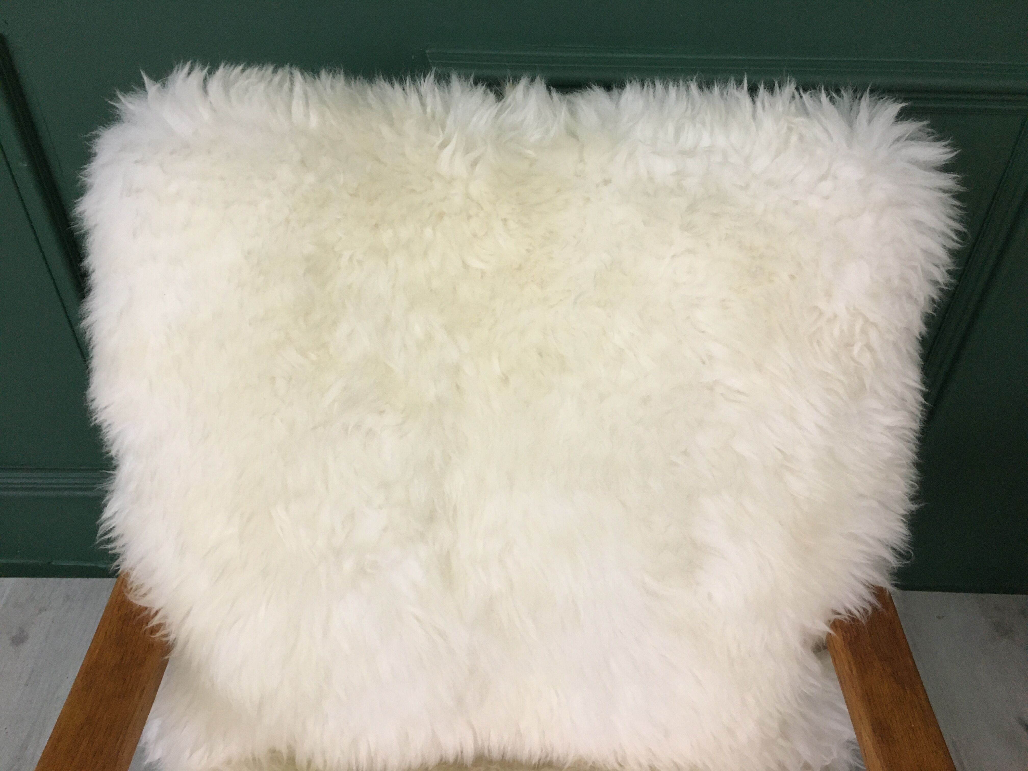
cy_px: 386
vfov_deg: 48.2
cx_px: 514
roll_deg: -2.5
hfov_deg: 61.7
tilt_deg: -38.8
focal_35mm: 29
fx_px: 861
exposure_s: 1/33
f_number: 2.2
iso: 125
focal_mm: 4.15
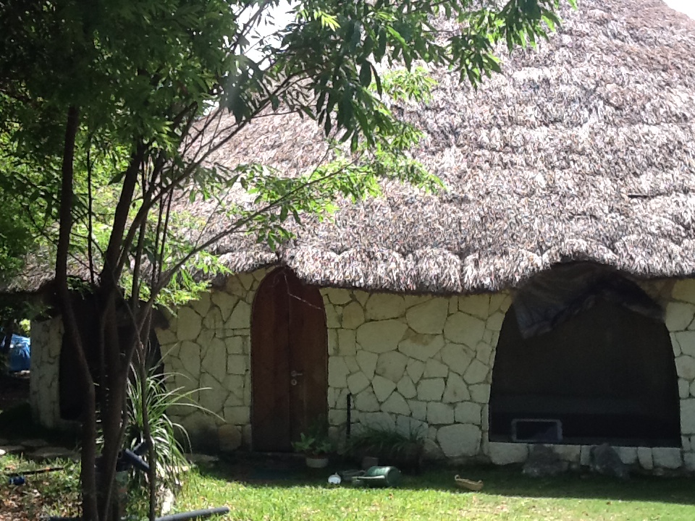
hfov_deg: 42.9
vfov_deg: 32.9
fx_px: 883
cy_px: 260
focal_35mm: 44
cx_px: 348
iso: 40
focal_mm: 2.03
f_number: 2.4
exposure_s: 1/535
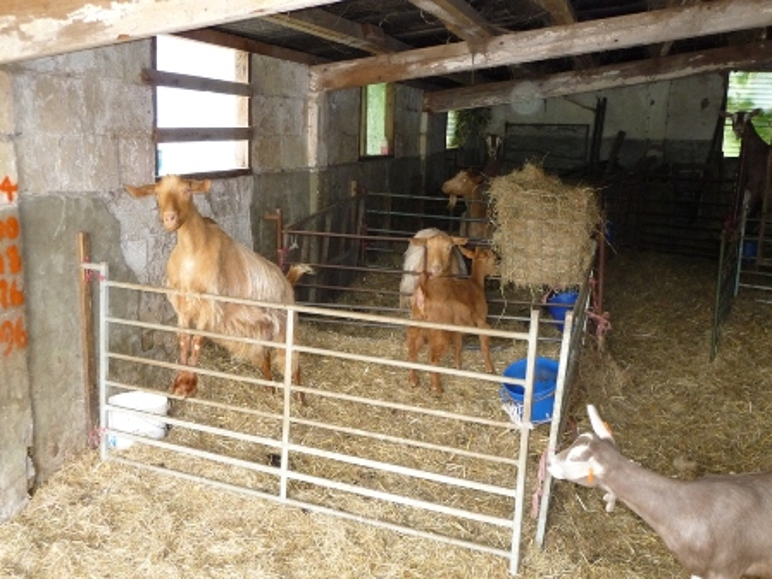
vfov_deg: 39.7
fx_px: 803
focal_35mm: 36
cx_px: 386
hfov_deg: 51.4
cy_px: 290
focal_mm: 6
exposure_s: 1/30
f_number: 3.7
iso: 320
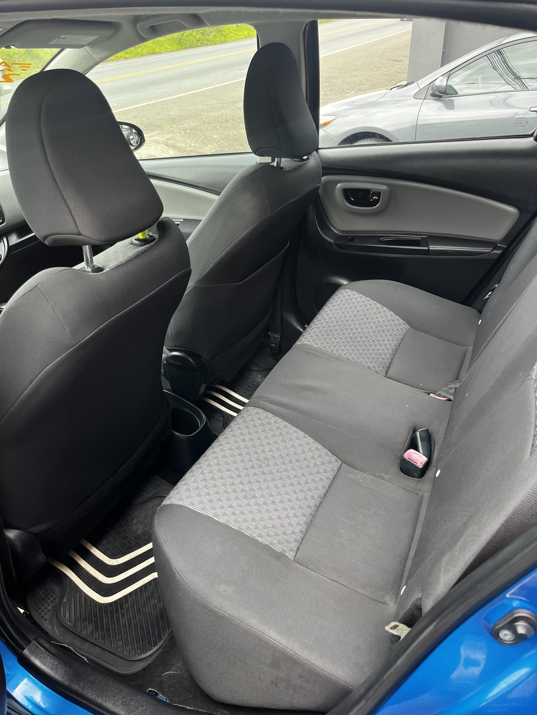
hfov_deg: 53.1
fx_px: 538
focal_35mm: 26
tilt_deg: -27.0
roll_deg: +1.6
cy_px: 358
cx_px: 268
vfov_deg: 67.3
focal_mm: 5.1
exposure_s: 1/122
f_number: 1.6
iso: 100
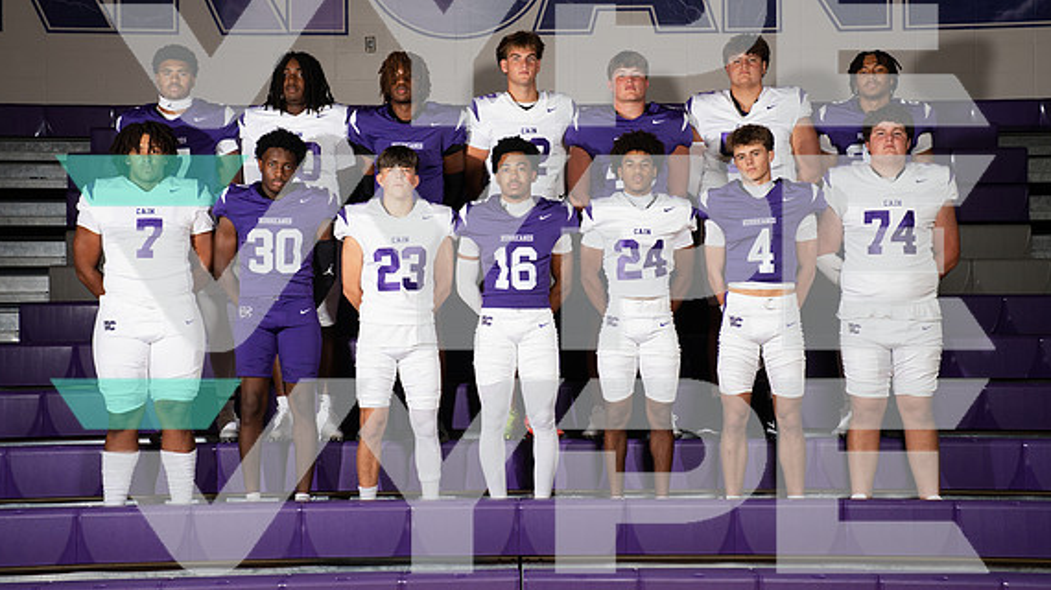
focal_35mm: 64
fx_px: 1783
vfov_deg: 18.8
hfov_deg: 32.8
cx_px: 526
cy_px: 254
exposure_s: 1/250
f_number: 8
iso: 640
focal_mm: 60
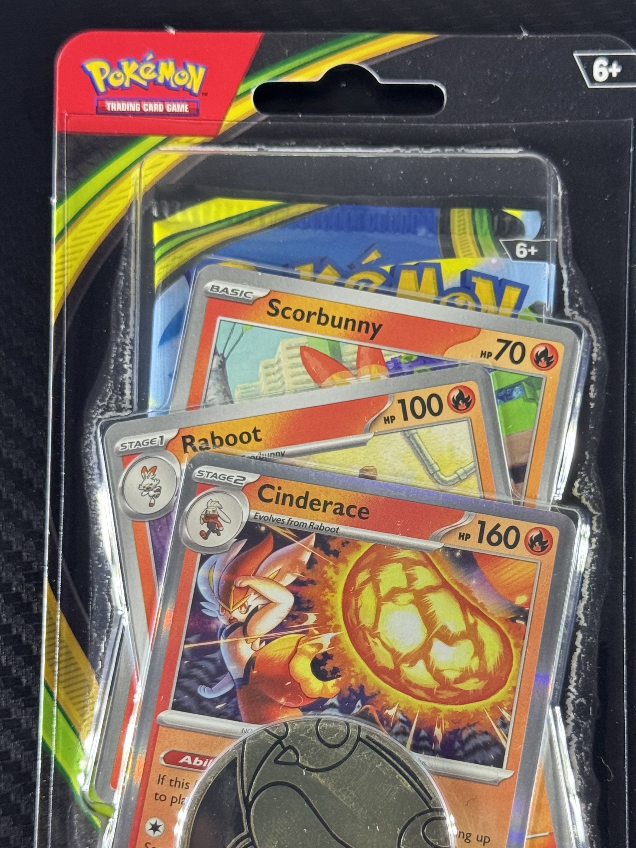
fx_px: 1690
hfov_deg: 21.2
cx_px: 414
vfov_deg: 28.0
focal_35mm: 69
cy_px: 565
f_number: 1.78
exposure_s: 1/60
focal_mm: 6.76
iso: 125
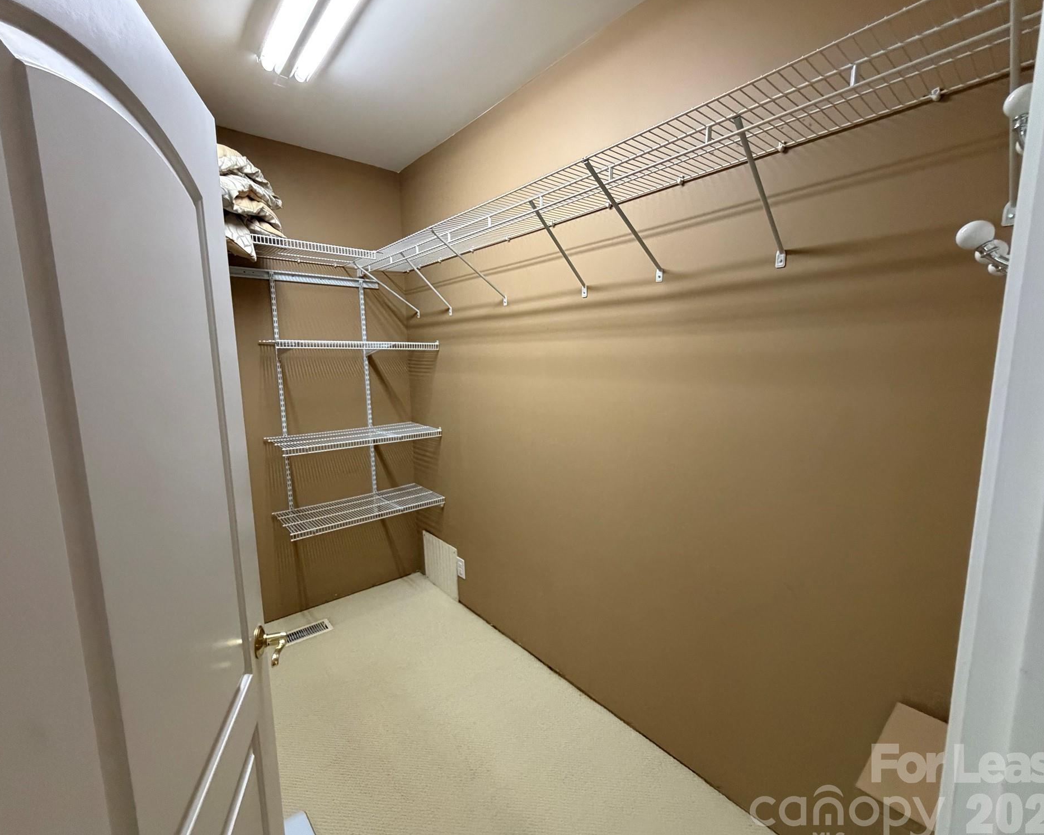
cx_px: 514
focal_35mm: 15
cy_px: 424
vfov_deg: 84.0
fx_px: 463
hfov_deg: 96.8
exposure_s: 1/60
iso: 640
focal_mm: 2.22
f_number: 2.2
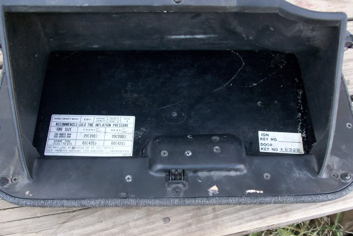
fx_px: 353
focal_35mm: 36
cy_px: 120
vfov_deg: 36.9
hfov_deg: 53.1
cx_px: 175
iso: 123
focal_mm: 5.7
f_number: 2.8
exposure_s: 1/60
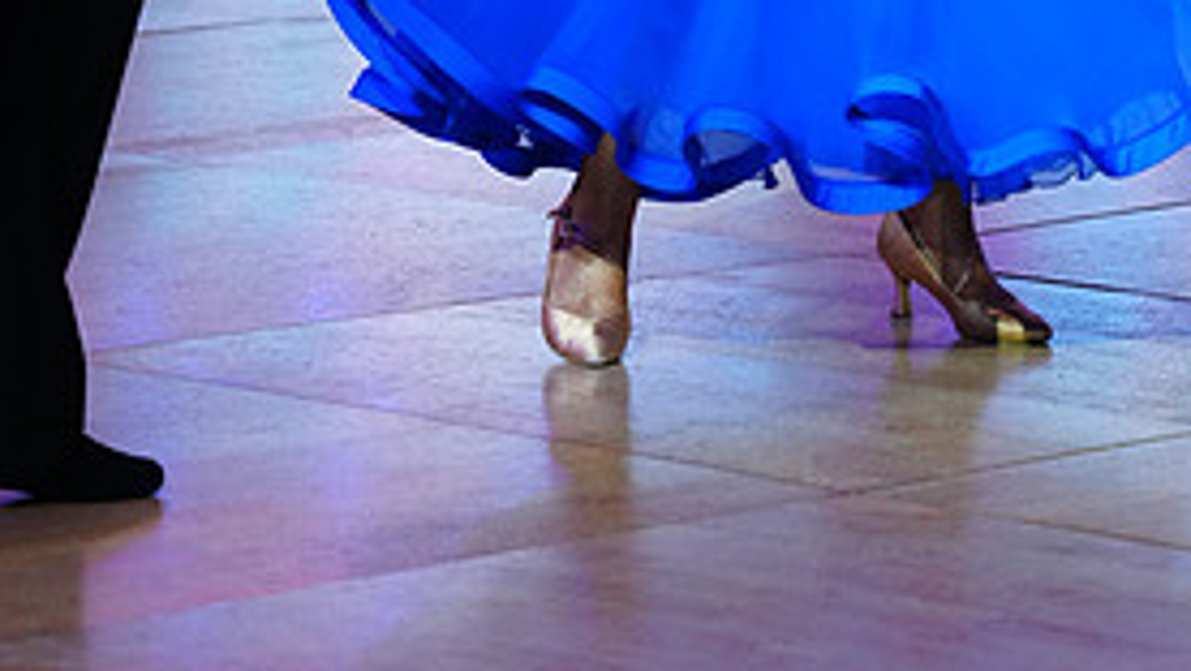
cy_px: -422
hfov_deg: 9.4
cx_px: 755
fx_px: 7266
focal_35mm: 230
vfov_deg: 5.2
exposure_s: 1/400
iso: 2000
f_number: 4
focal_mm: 105
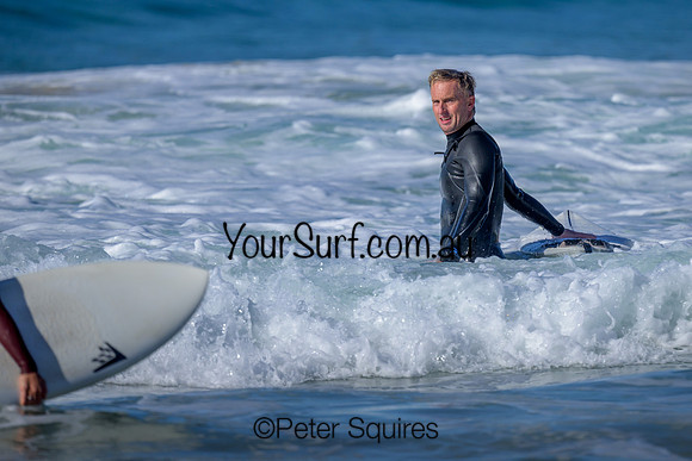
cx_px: 402
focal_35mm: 929
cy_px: 193
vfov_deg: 1.5
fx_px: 17856
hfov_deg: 2.2
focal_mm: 800
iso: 140
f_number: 6.3
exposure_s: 1/2000
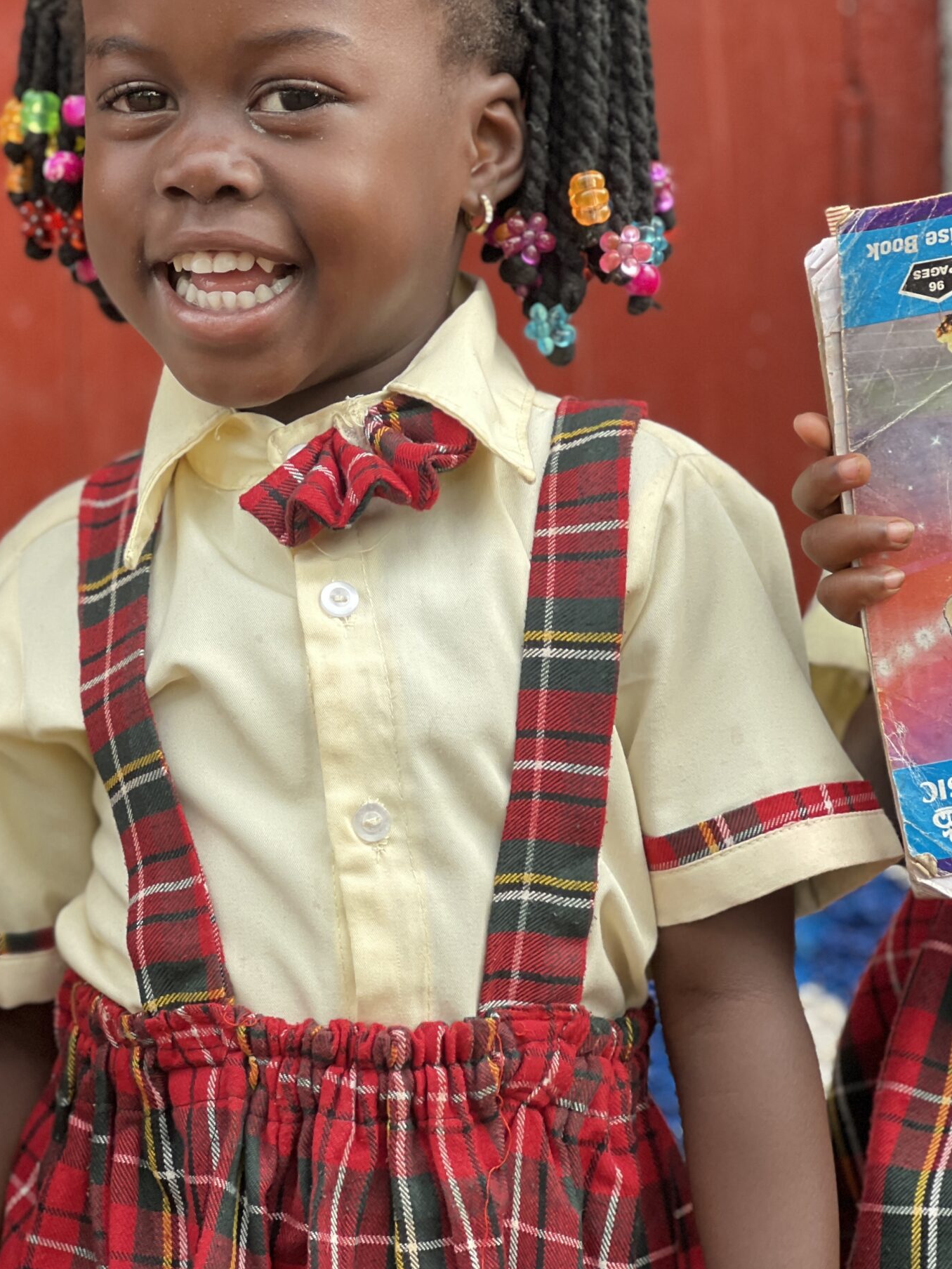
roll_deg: -0.2
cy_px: 639
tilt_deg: -2.9
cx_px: 333
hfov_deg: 13.6
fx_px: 3997
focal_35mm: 109
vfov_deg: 18.0
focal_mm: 9
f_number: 2.8
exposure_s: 1/121
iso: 160
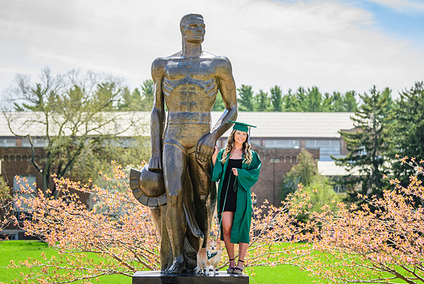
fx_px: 1202
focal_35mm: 102
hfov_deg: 20.0
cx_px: 234
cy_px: 152
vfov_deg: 13.4
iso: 400
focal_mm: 86
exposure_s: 1/2500
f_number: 4
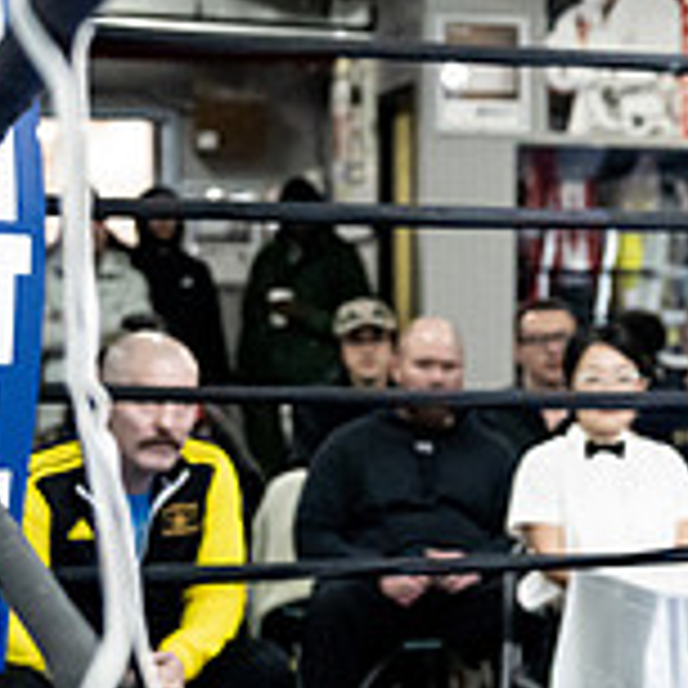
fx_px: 3305
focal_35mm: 147
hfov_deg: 11.4
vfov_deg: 11.9
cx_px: 1041
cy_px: 407
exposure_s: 1/1000
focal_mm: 40
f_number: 2.8
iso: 8000
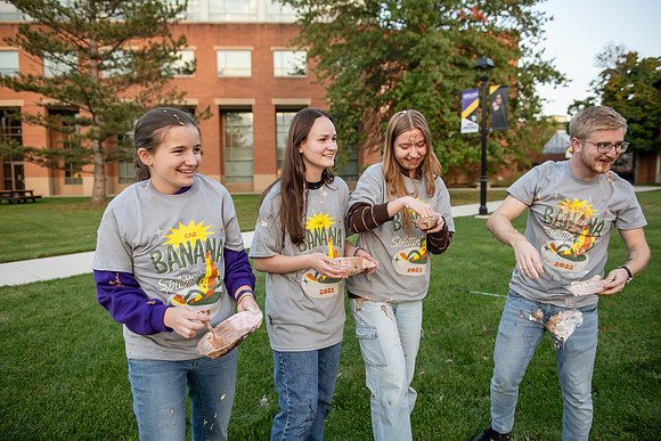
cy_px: 220
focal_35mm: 28
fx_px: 514
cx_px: 330
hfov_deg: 65.5
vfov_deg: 46.4
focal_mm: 28
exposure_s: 1/320
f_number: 3.2
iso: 800
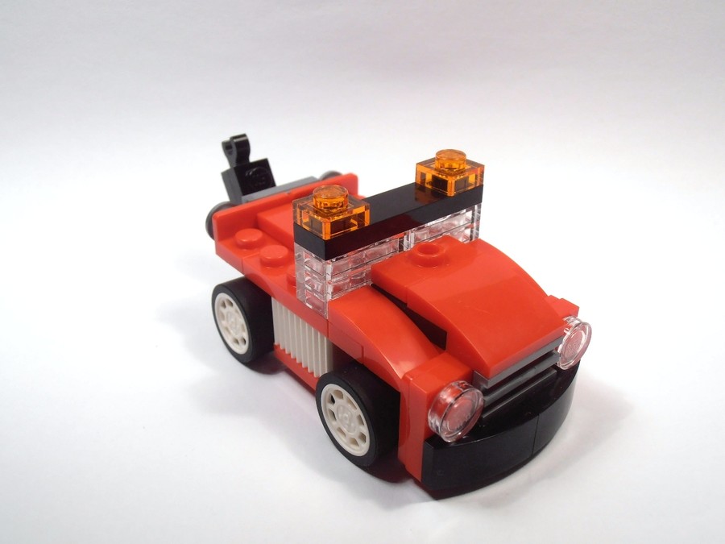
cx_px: 362
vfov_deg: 38.7
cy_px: 272
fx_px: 775
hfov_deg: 50.1
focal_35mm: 37
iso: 80
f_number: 3.9
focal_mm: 6.61
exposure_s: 1/60
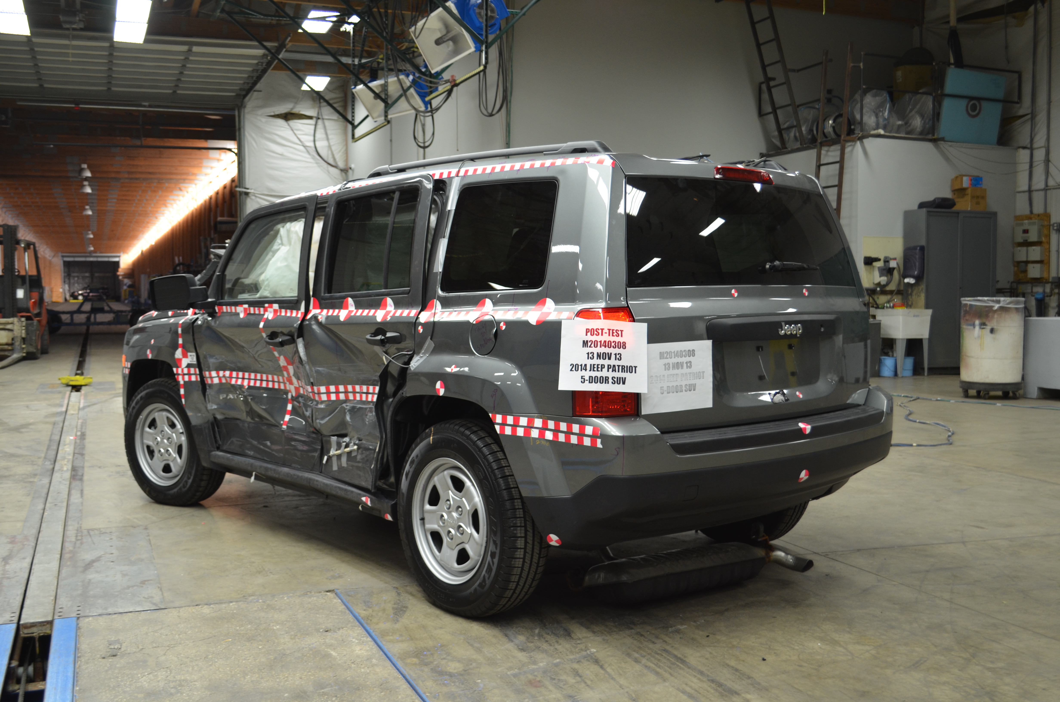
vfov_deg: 36.7
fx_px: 1058
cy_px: 351
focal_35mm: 36
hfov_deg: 53.2
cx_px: 530
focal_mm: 24
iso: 400
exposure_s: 1/60
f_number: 4
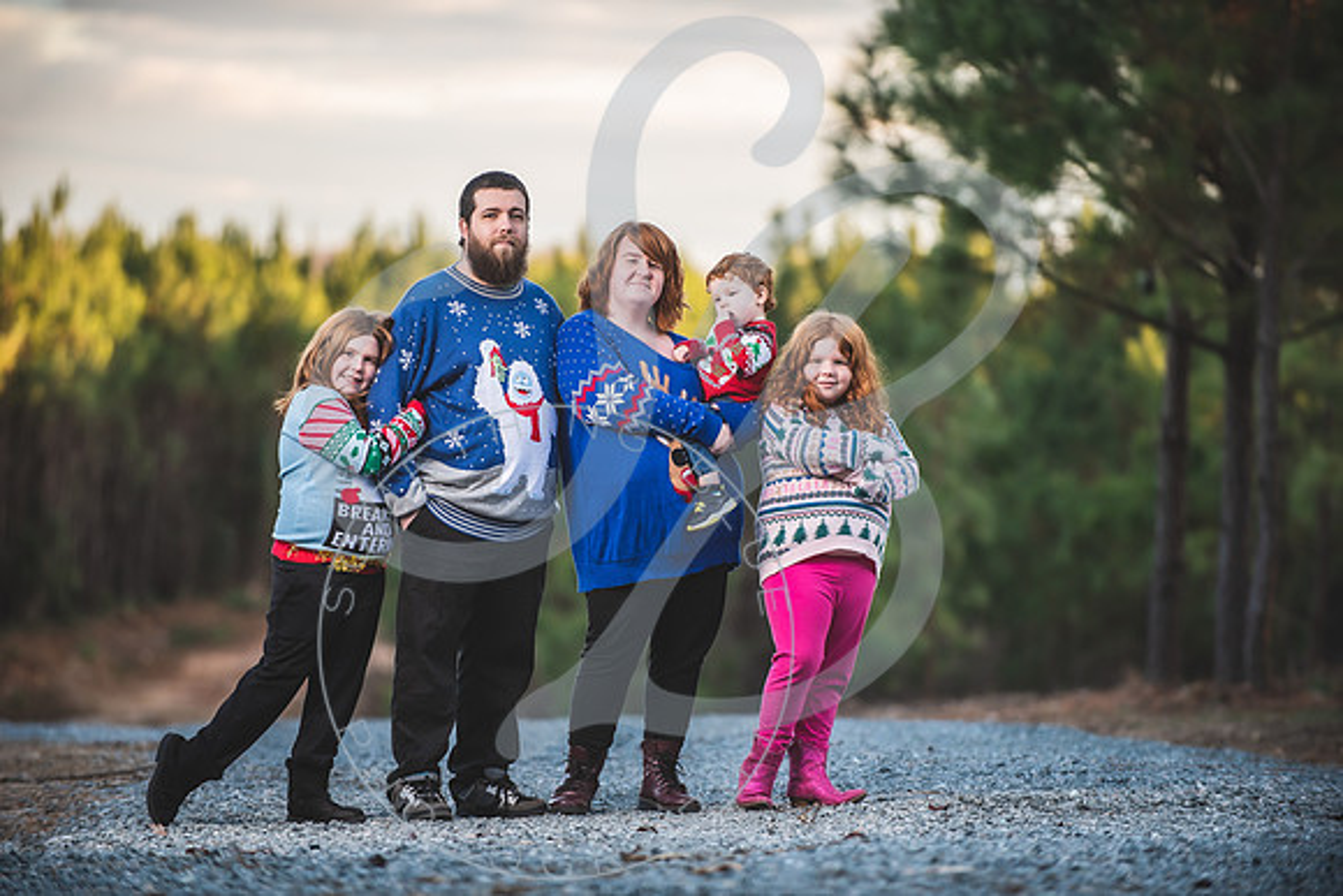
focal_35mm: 190
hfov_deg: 10.8
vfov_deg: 7.2
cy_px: 448
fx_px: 7089
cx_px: 672
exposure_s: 1/200
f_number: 2.8
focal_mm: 190
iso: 100
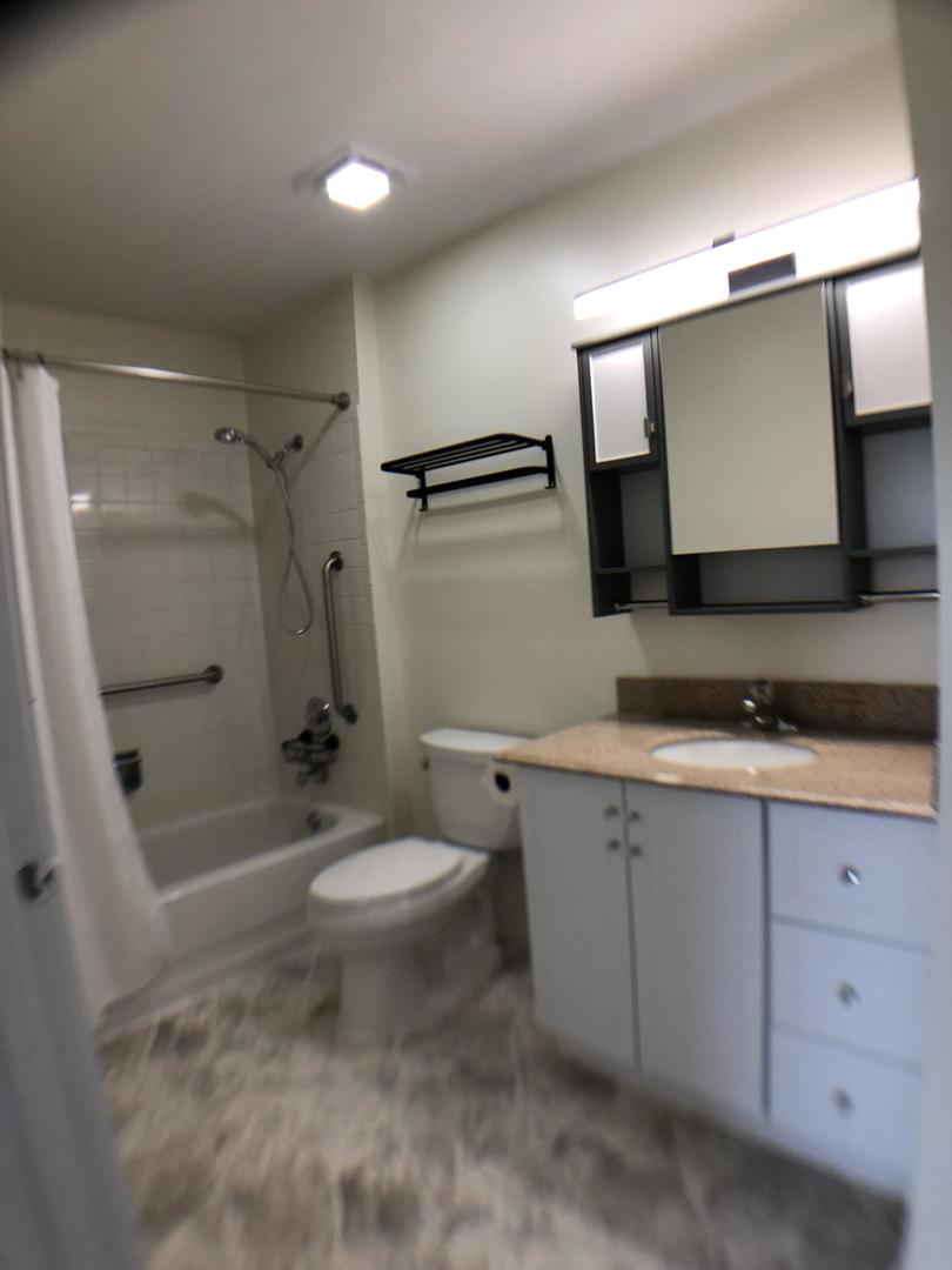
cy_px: 635
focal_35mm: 28
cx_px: 476
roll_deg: +2.8
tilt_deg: -2.9
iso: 25
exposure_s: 1/30
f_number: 1.8
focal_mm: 3.99
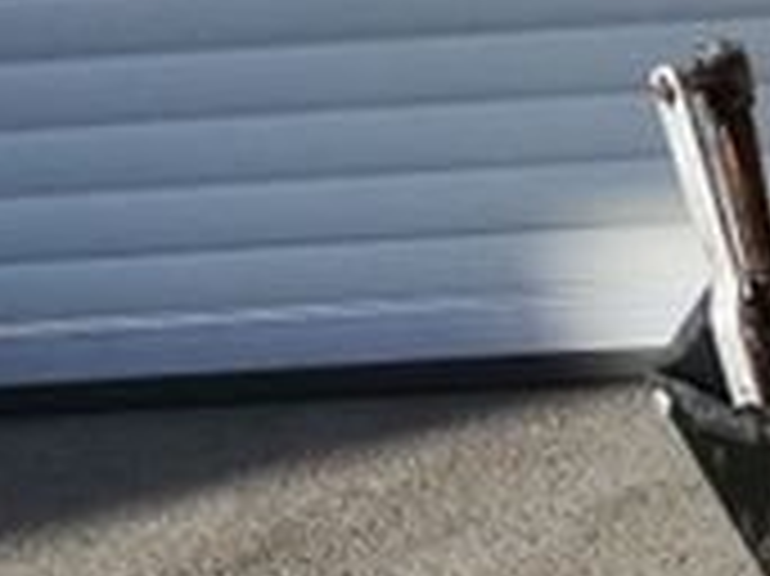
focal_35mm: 156
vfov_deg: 9.4
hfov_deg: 10.0
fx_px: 3468
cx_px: 2179
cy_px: 558
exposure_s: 1/439
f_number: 2.2
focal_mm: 3.81
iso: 50
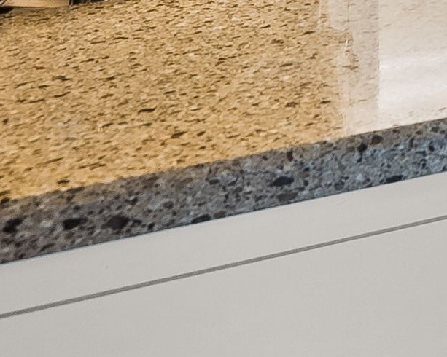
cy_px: -366
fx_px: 1203
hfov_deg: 14.4
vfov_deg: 14.1
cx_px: 1060
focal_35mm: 91
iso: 400
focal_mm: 14
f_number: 8
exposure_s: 1/2.5
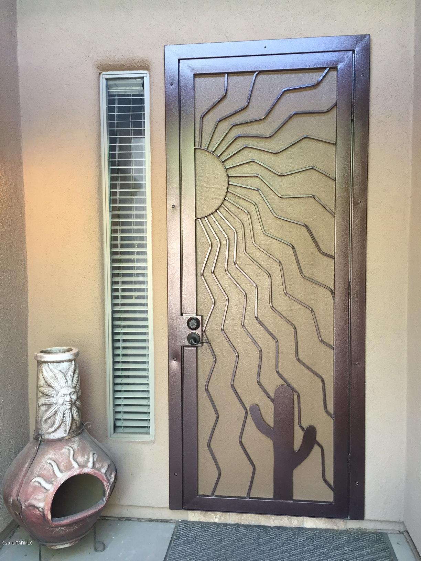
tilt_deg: -2.4
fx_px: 470
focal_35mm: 29
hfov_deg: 48.2
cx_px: 210
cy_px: 280
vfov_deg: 61.7
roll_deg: -0.3
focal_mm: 4.15
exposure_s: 1/30
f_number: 2.2
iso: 80
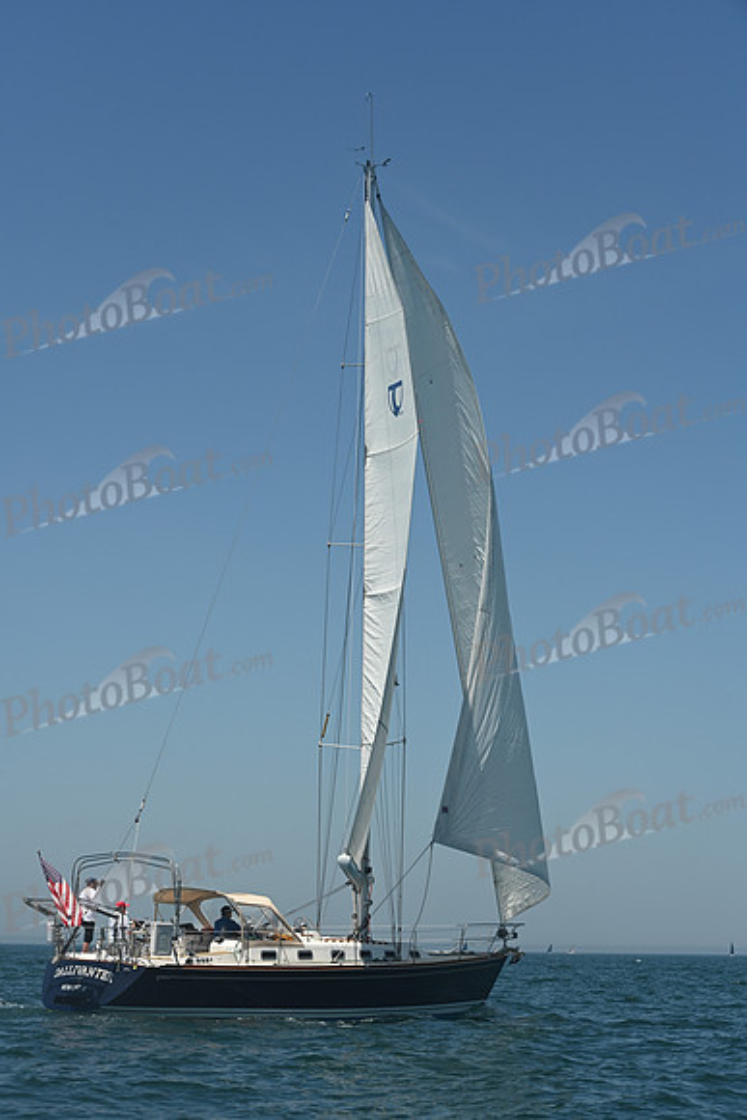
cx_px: 374
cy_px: 560
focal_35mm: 70
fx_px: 2177
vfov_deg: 28.8
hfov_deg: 19.5
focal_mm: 70
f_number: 9
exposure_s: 1/1000
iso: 320
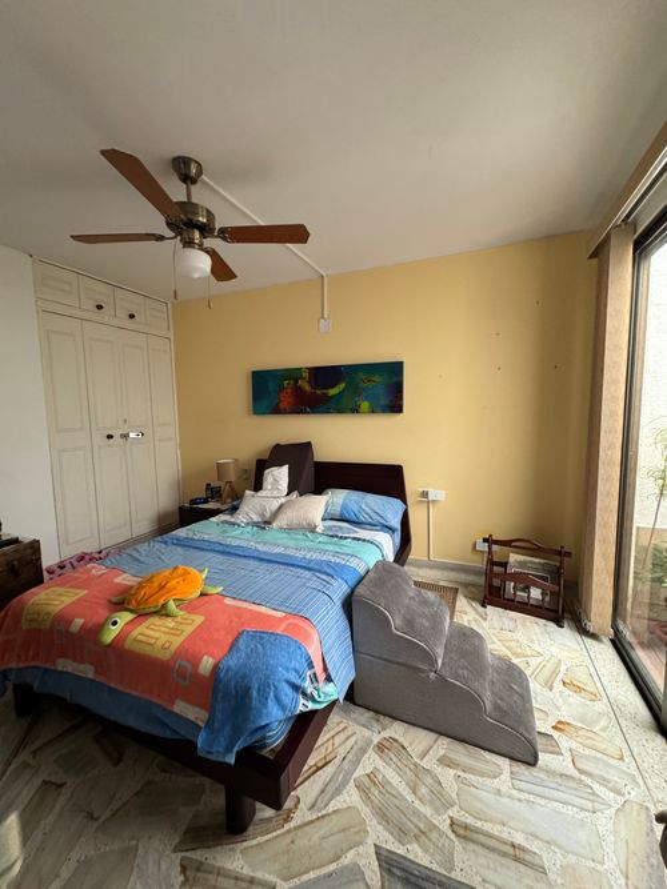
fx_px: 360
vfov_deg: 102.1
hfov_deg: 85.7
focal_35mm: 14
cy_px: 444
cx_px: 334
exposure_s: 1/60
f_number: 2.2
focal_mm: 2.22
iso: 200
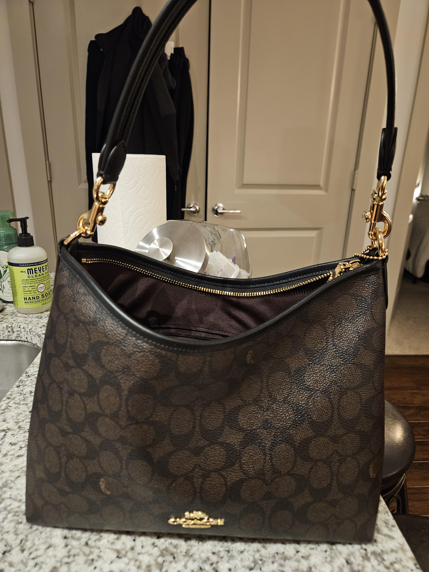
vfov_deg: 73.9
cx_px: 214
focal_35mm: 23
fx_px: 380
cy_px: 286
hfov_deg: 58.9
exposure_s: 1/24
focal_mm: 5.4
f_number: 1.8
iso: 640
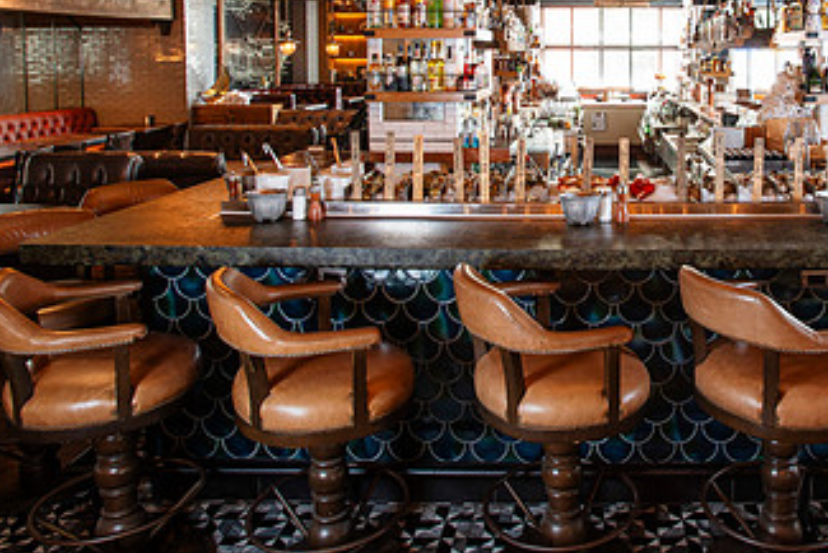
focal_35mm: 32
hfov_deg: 56.4
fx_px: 736
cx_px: 598
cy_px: 95
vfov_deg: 39.2
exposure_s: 1/5
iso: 200
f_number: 8
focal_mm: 17
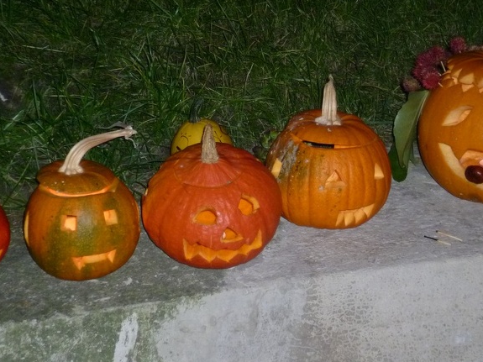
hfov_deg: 18.5
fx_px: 1479
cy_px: 164
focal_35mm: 106
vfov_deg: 14.0
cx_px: 304
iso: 400
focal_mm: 13.7
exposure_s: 1/40
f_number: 4.7
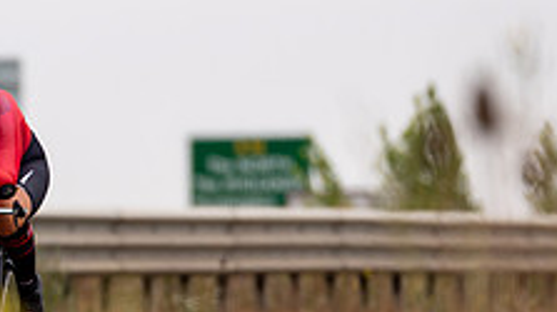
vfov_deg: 1.4
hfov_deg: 2.5
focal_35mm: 854
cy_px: 233
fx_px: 12603
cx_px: 1
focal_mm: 200
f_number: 2.8
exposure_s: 1/800
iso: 100
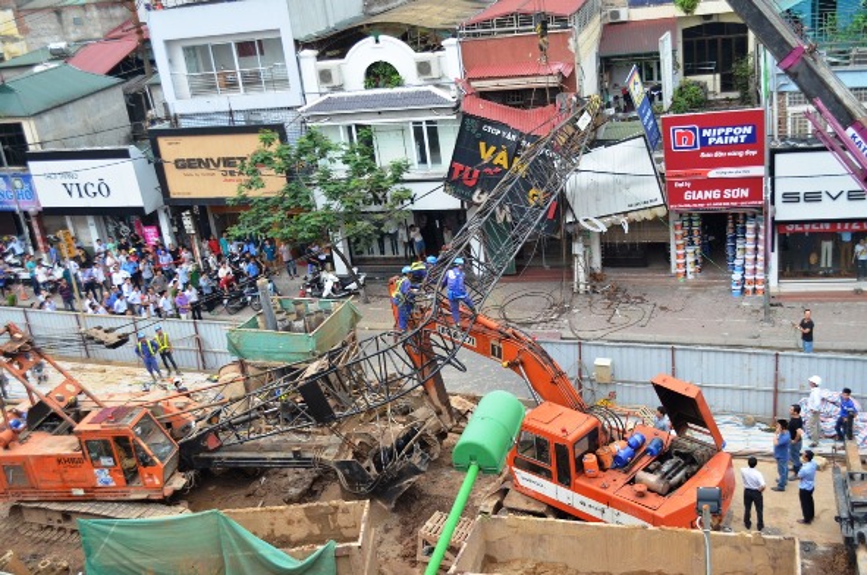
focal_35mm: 39
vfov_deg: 34.1
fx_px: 938
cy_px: 288
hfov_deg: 49.6
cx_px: 434
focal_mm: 26
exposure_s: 1/100
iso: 800
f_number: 5
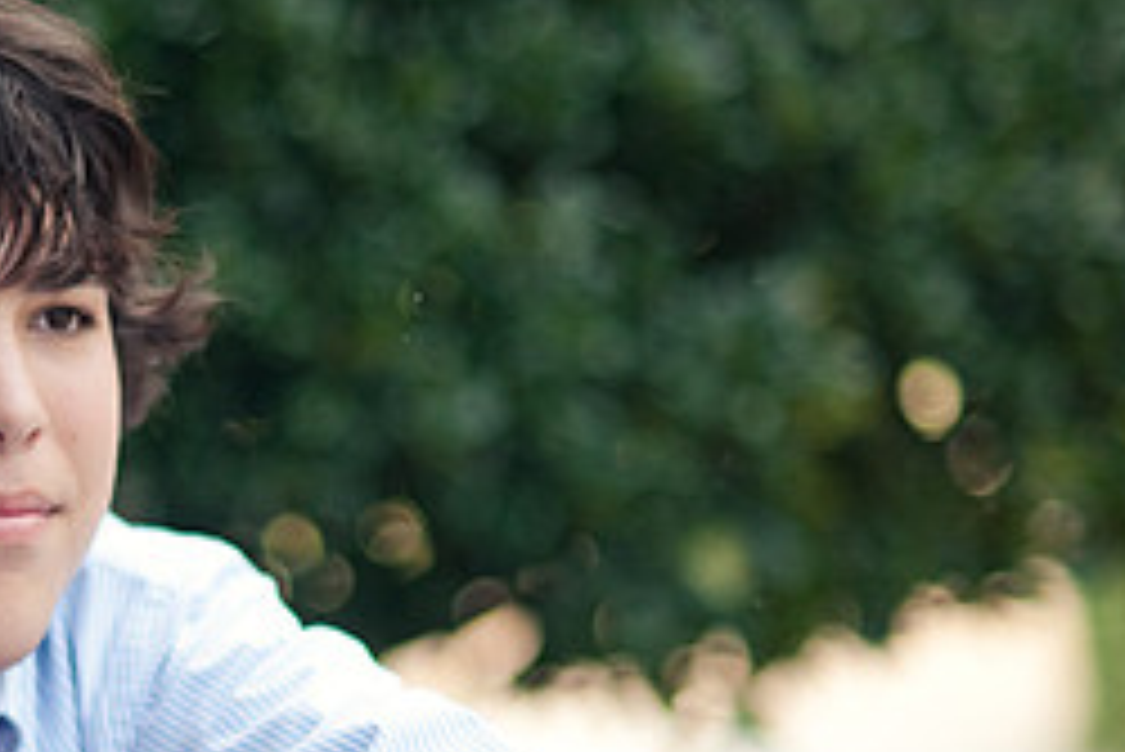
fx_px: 6160
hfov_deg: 10.4
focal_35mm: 197
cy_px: 644
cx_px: 158
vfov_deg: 7.0
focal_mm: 85
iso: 320
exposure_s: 1/1000
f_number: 1.8
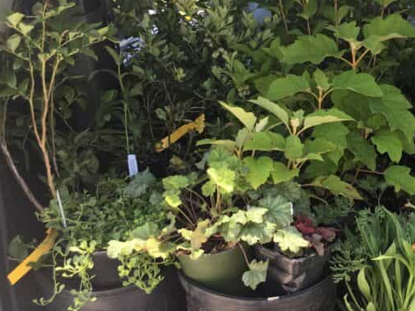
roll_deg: +1.4
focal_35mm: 58
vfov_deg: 24.8
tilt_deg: -17.4
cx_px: 367
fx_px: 695
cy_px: 61
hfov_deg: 31.8
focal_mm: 4.15
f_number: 2.2
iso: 32
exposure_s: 1/120
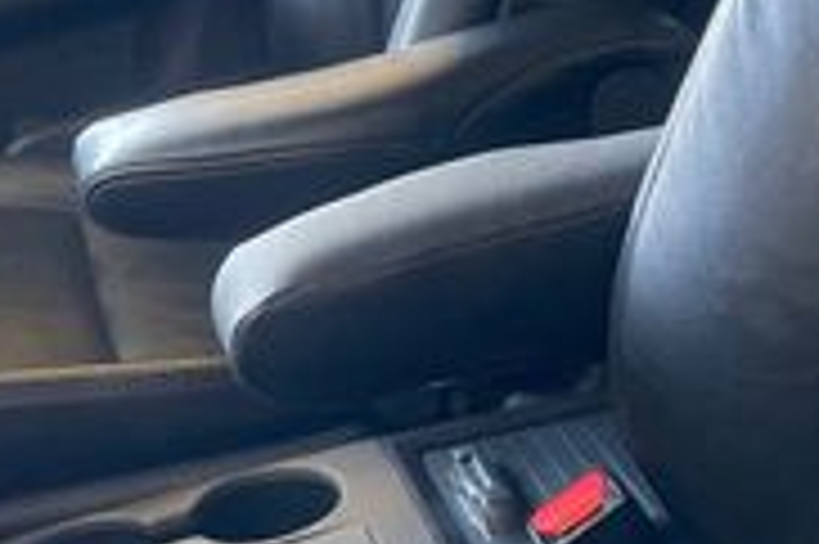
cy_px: 108
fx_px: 1591
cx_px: 216
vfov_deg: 19.2
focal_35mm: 70
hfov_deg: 28.5
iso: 500
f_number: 1.6
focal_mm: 4.2
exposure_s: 1/60
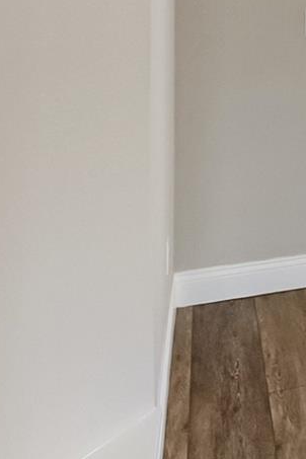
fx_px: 676
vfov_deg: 34.1
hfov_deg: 20.7
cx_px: 492
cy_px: -4
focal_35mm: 53
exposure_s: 1/60
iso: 1000
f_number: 4
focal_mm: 10
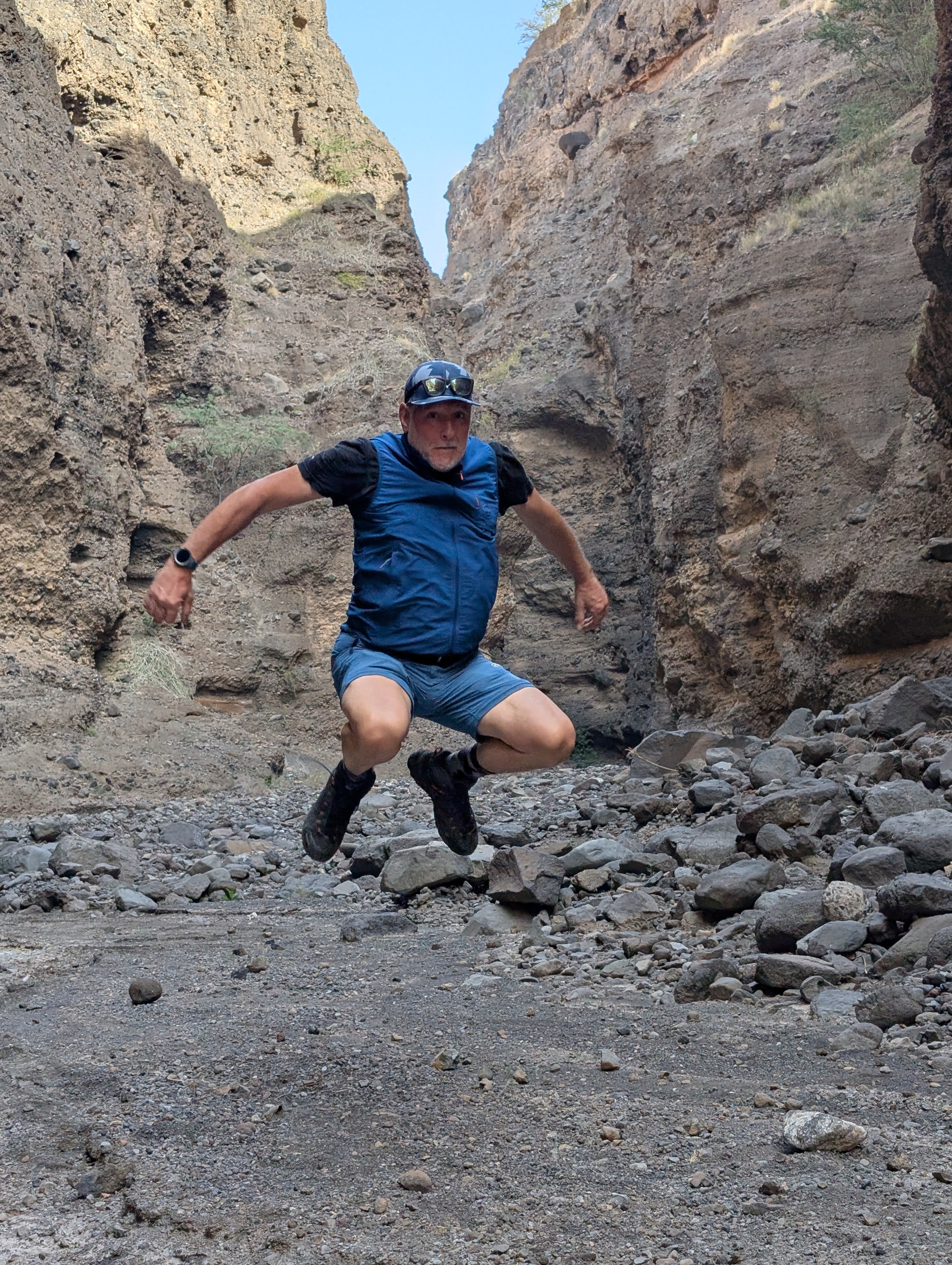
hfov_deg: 29.7
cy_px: 632
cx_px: 476
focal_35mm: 49
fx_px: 1792
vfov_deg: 38.9
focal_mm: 6.9
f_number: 1.68
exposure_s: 1/293
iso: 17
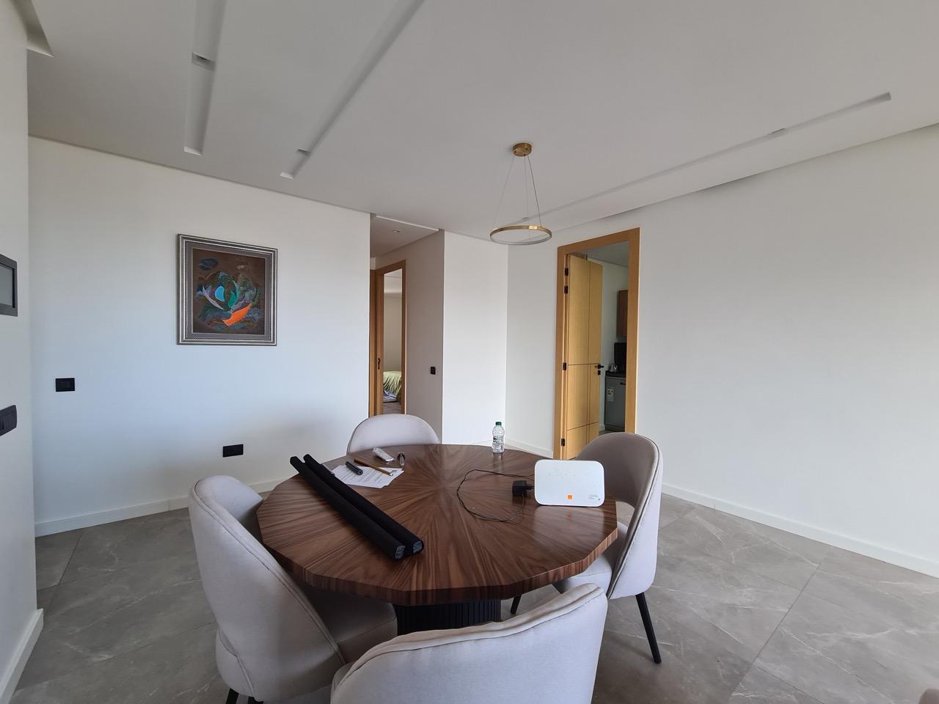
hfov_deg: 106.2
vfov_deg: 89.9
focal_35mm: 13
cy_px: 352
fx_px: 353
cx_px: 470
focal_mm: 2.2
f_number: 2.2
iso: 100
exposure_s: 1/100
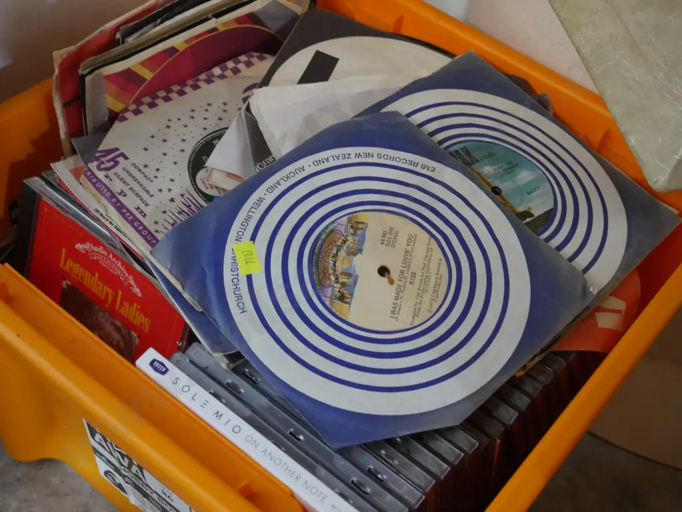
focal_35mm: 50
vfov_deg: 29.1
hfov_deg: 38.2
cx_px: 341
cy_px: 256
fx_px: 986
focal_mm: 25
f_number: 5.3
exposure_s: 1/20
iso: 3200
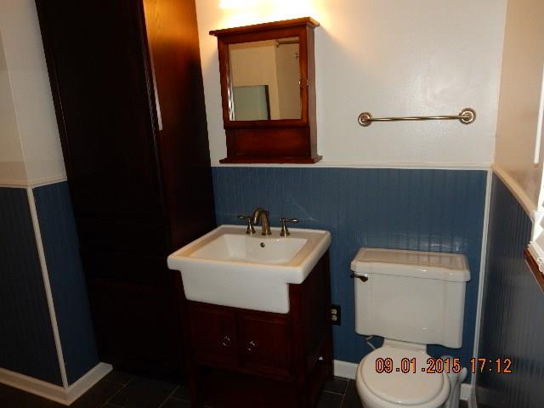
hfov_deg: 69.4
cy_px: 204
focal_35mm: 25
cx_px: 272
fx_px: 393
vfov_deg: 54.9
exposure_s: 1/30
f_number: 3.7
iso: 200
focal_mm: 4.5
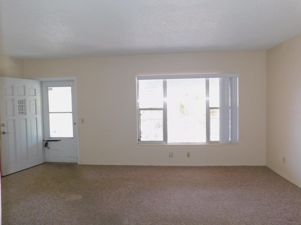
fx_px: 200
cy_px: 112
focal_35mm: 23
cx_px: 150
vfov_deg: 58.9
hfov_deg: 73.9
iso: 200
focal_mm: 4
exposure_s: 1/30
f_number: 3
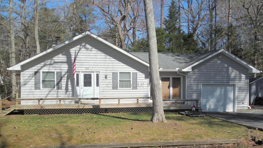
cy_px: 85
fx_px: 272
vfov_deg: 30.4
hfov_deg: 51.6
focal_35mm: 39
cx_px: 132
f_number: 3.7
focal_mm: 6.3
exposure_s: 1/1250
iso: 125
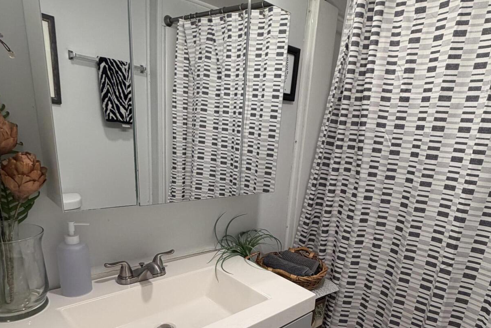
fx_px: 327
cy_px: 237
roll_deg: -5.7
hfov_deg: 73.4
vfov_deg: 51.4
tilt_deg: -17.2
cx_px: 276
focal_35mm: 24
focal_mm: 2.22
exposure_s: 1/120
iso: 200
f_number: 2.2
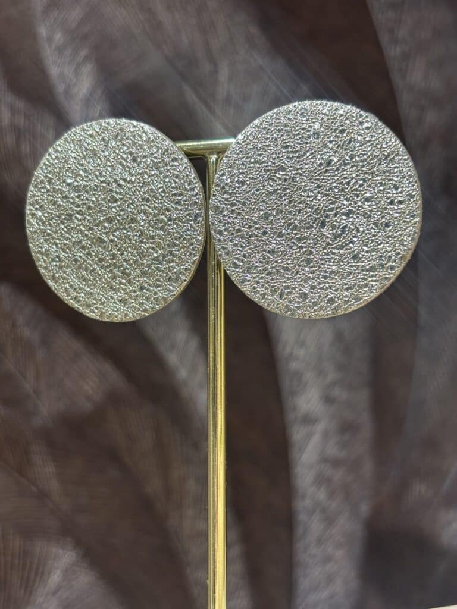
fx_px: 915
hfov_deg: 28.0
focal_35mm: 52
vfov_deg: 36.8
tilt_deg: -1.2
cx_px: 228
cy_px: 304
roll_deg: +0.1
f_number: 1.6
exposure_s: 1/100
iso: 50
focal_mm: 5.96
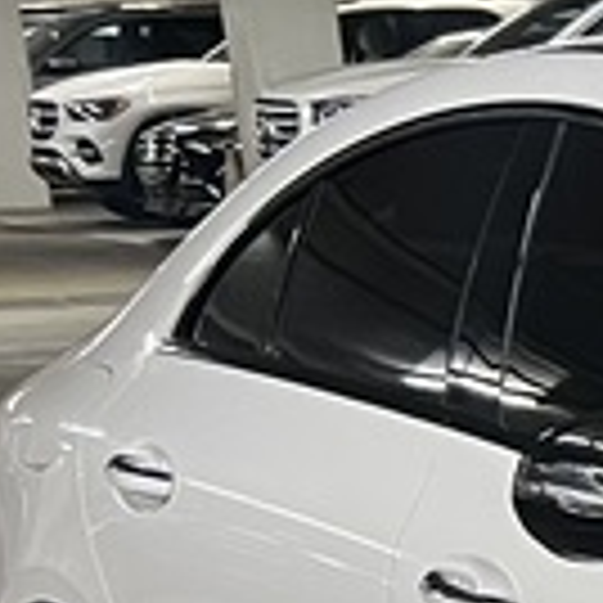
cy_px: 1022
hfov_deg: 8.4
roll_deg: +1.2
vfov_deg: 9.5
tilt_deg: -16.5
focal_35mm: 176
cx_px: 1773
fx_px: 3469
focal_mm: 5.7
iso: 320
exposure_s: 1/60
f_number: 1.5
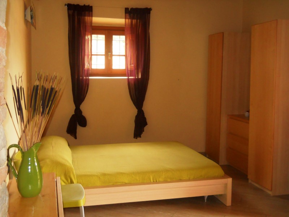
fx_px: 342
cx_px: 144
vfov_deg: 35.1
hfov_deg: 45.8
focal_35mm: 41
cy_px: 108
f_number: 3.1
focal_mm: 6.72
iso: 200
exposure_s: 1/30
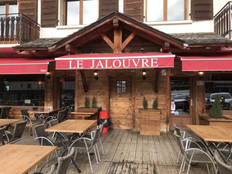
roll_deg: -1.4
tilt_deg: +2.8
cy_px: 87
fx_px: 188
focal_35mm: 28
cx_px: 116
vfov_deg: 49.7
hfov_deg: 63.4
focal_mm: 3.99
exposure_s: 1/297
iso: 20
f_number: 1.8
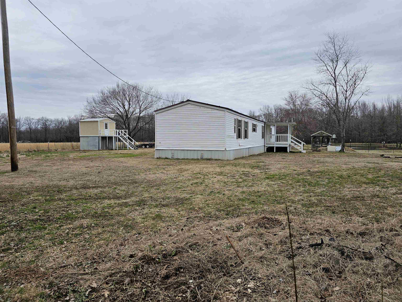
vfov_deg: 58.9
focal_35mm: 23
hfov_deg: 73.9
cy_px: 151
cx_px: 201
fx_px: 267
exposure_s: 1/554
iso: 10
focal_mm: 6.3
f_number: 1.7
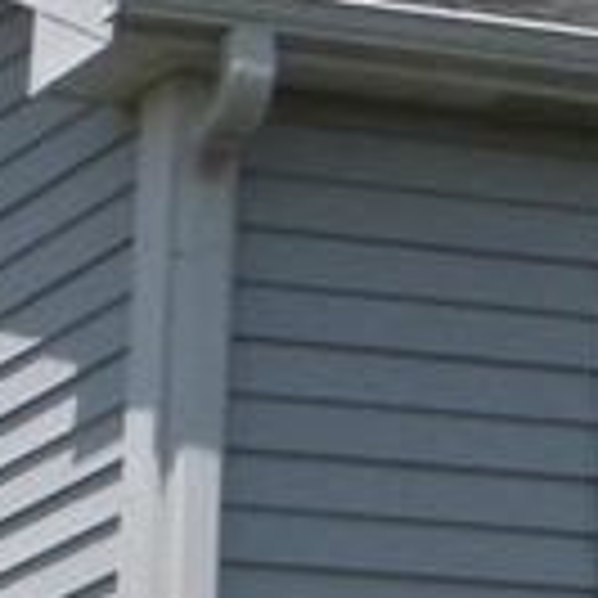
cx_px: 1911
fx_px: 6098
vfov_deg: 5.6
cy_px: -90
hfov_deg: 5.2
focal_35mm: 312
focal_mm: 8.2
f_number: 6.3
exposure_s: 1/346
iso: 64
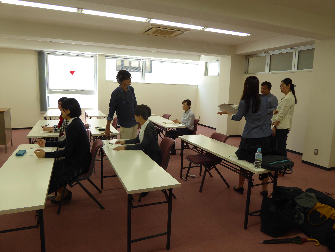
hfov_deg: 69.4
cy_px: 126
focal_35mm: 25
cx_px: 168
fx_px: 242
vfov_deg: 54.9
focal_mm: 4.3
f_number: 3.3
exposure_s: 1/60
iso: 100
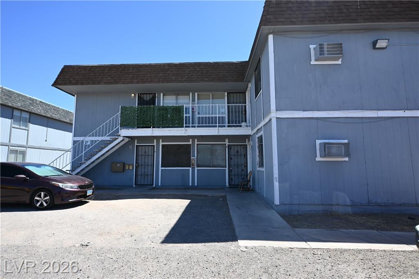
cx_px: 210
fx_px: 209
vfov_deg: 67.3
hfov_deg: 90.0
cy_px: 140
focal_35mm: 18
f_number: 5.6
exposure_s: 1/250
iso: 100
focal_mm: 12
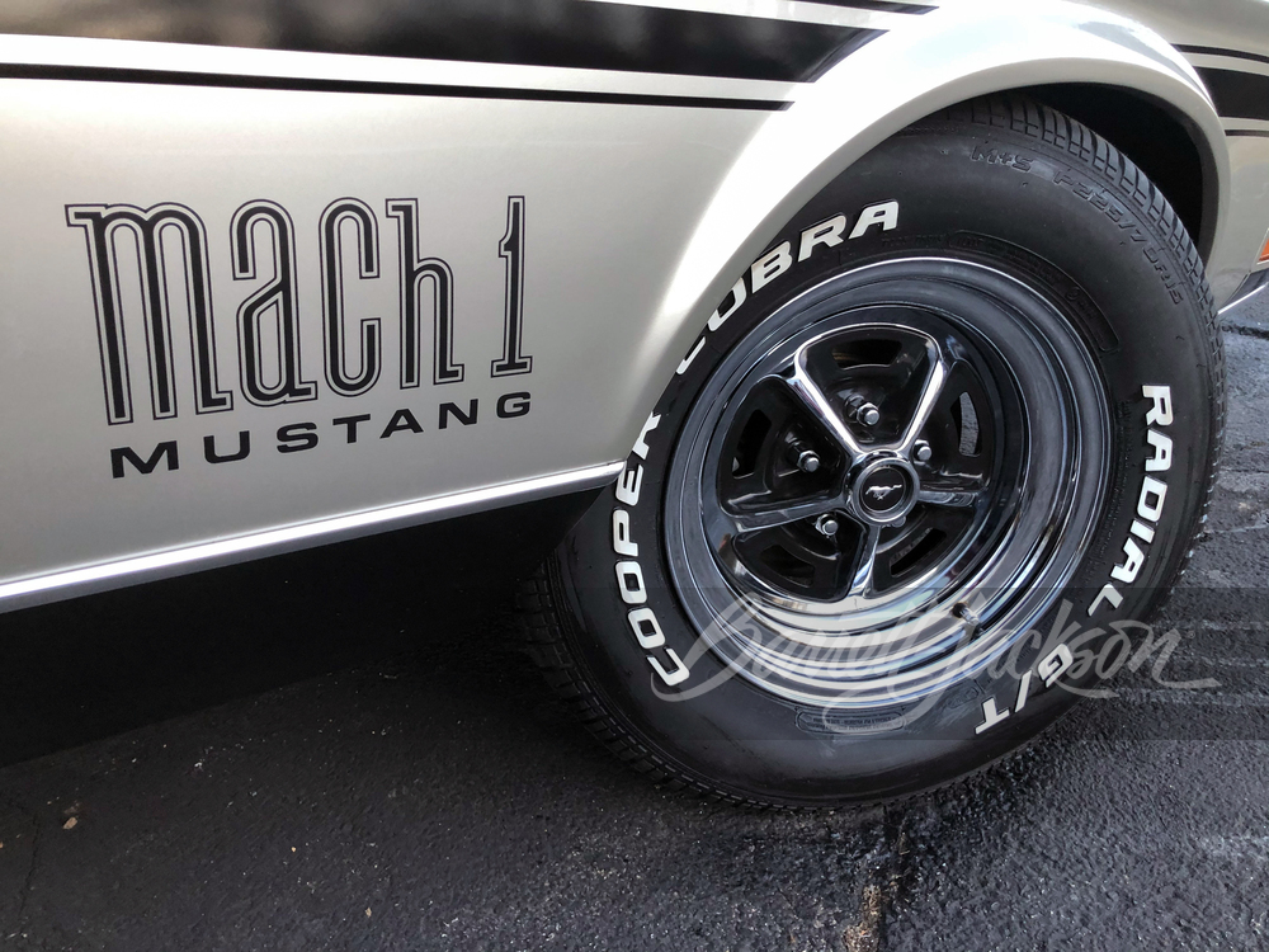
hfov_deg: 63.4
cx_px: 634
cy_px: 476
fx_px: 1026
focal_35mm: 28
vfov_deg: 49.7
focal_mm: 3.99
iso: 32
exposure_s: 1/30
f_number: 1.8
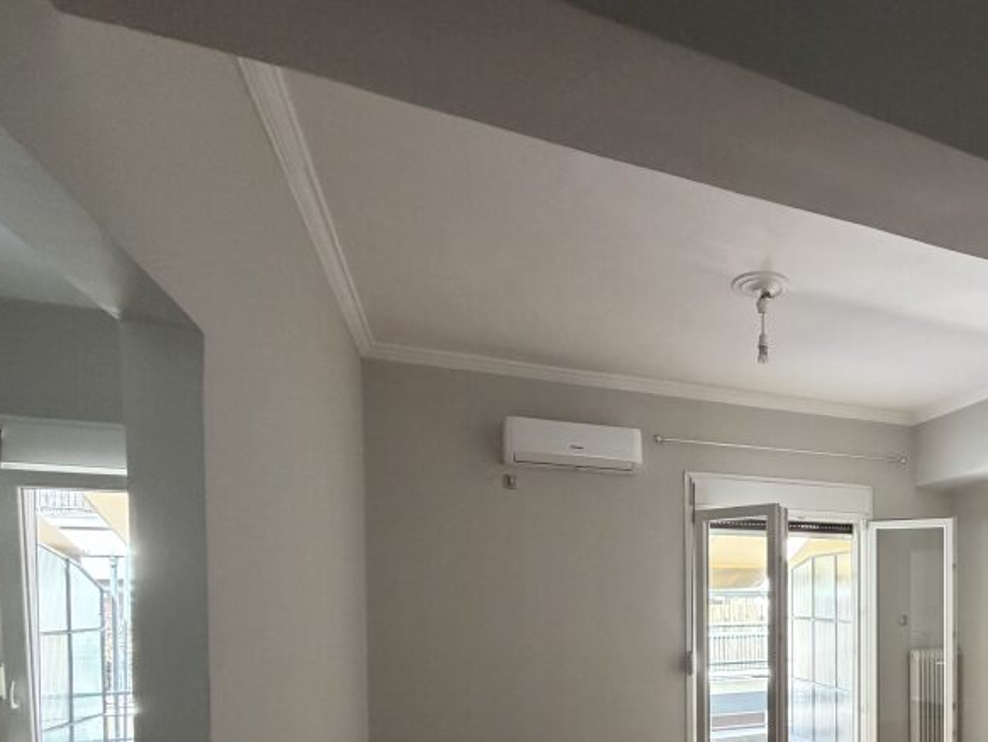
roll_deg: +0.3
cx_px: 797
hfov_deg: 64.9
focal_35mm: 24
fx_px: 685
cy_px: 608
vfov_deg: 52.6
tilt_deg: +0.4
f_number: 2.2
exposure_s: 1/121
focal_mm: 2.22
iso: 250
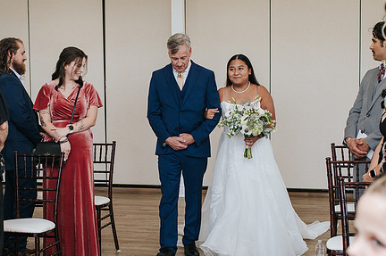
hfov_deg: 30.7
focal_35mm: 65
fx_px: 696
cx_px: 125
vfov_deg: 20.9
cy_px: 151
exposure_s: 1/200
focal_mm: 35
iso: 800
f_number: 3.5
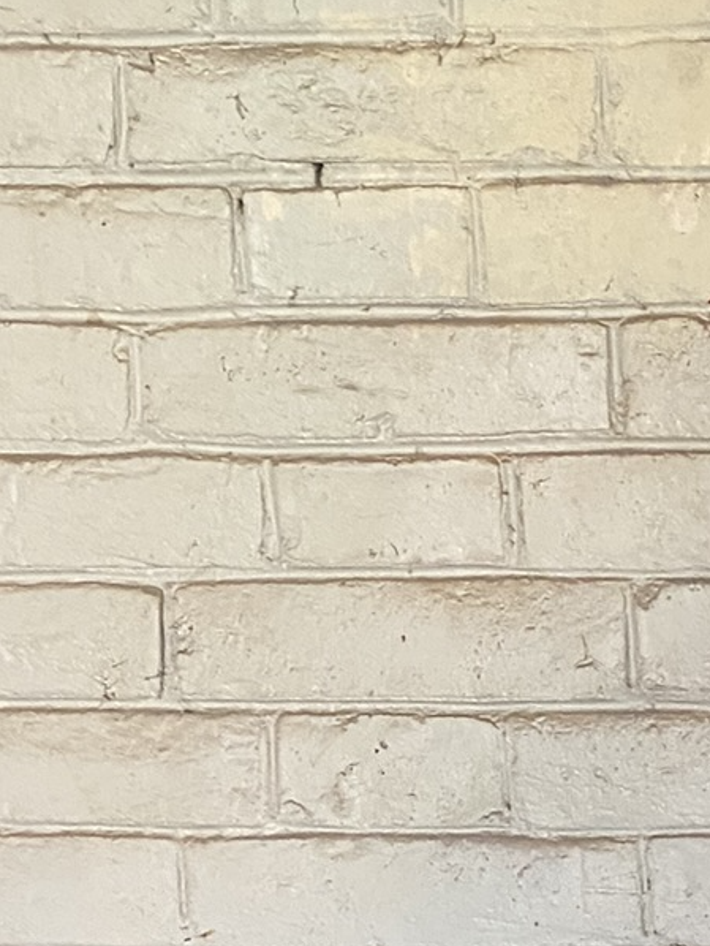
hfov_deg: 15.0
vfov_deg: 22.0
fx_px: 2432
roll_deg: +0.9
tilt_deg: -9.4
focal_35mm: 89
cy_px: 524
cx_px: 1175
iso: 320
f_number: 1.8
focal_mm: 4.25
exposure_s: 1/60
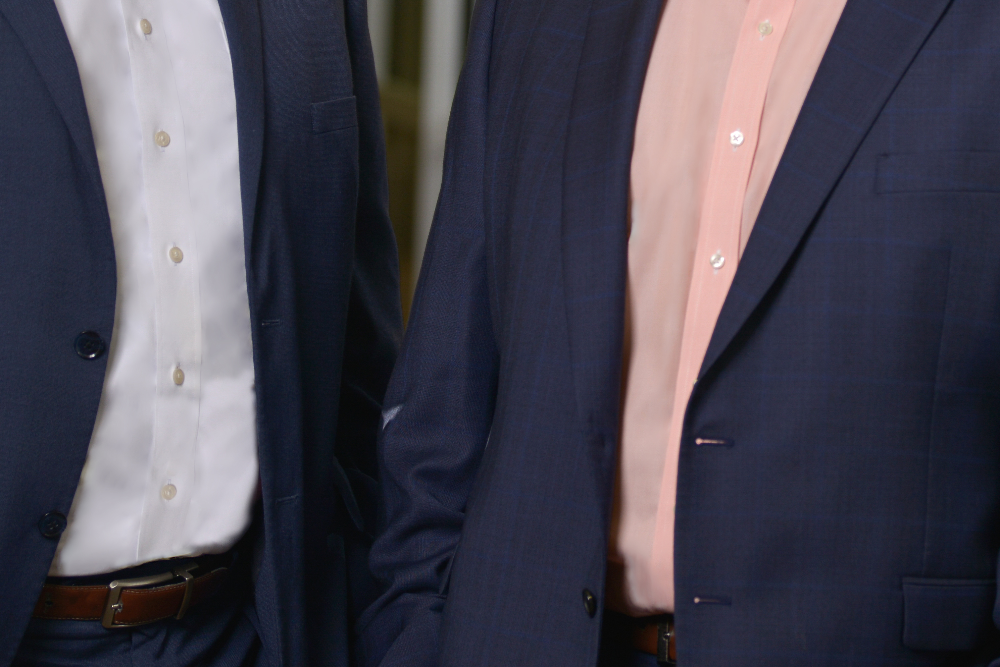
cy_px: 8
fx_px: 6863
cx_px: 727
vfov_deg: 5.6
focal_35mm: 247
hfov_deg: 8.3
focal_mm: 100
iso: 100
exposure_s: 1/60
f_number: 2.8
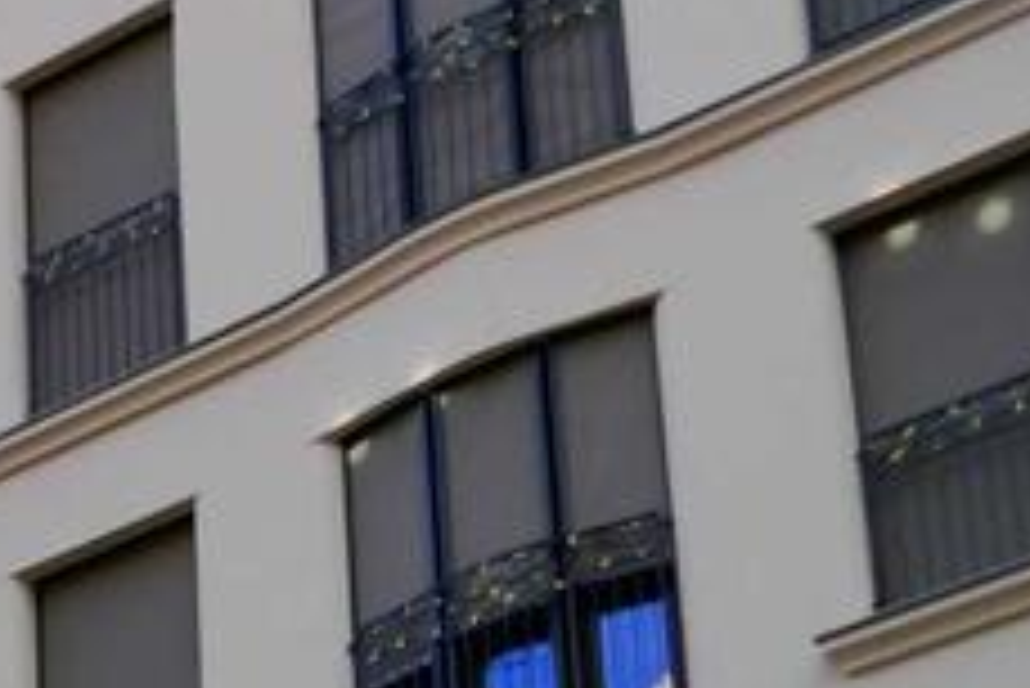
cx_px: -117
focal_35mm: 118
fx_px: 3378
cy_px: 1601
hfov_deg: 16.8
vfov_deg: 10.2
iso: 500
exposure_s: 1/800
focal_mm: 9.1
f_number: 3.2
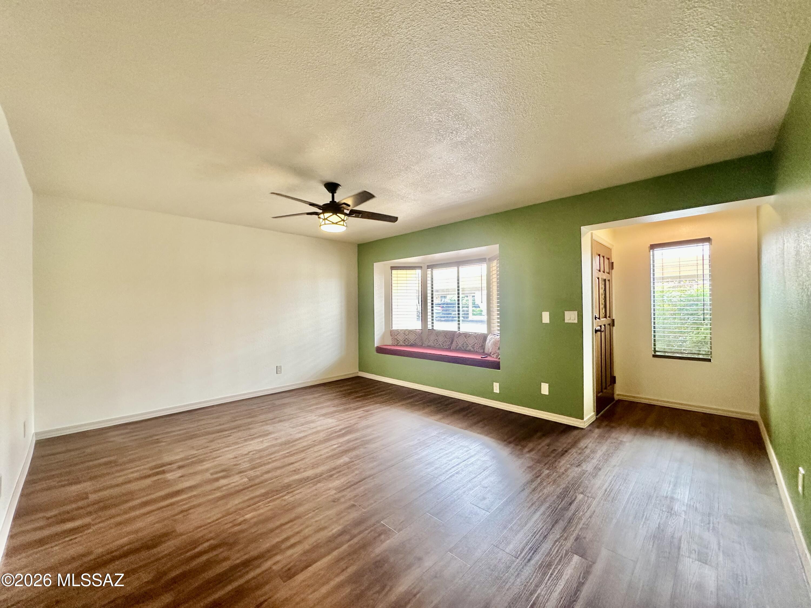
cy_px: 304
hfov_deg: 102.1
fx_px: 328
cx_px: 406
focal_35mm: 14
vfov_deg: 85.7
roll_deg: +0.0
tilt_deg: +0.7
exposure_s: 1/120
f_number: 2.2
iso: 320
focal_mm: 2.22
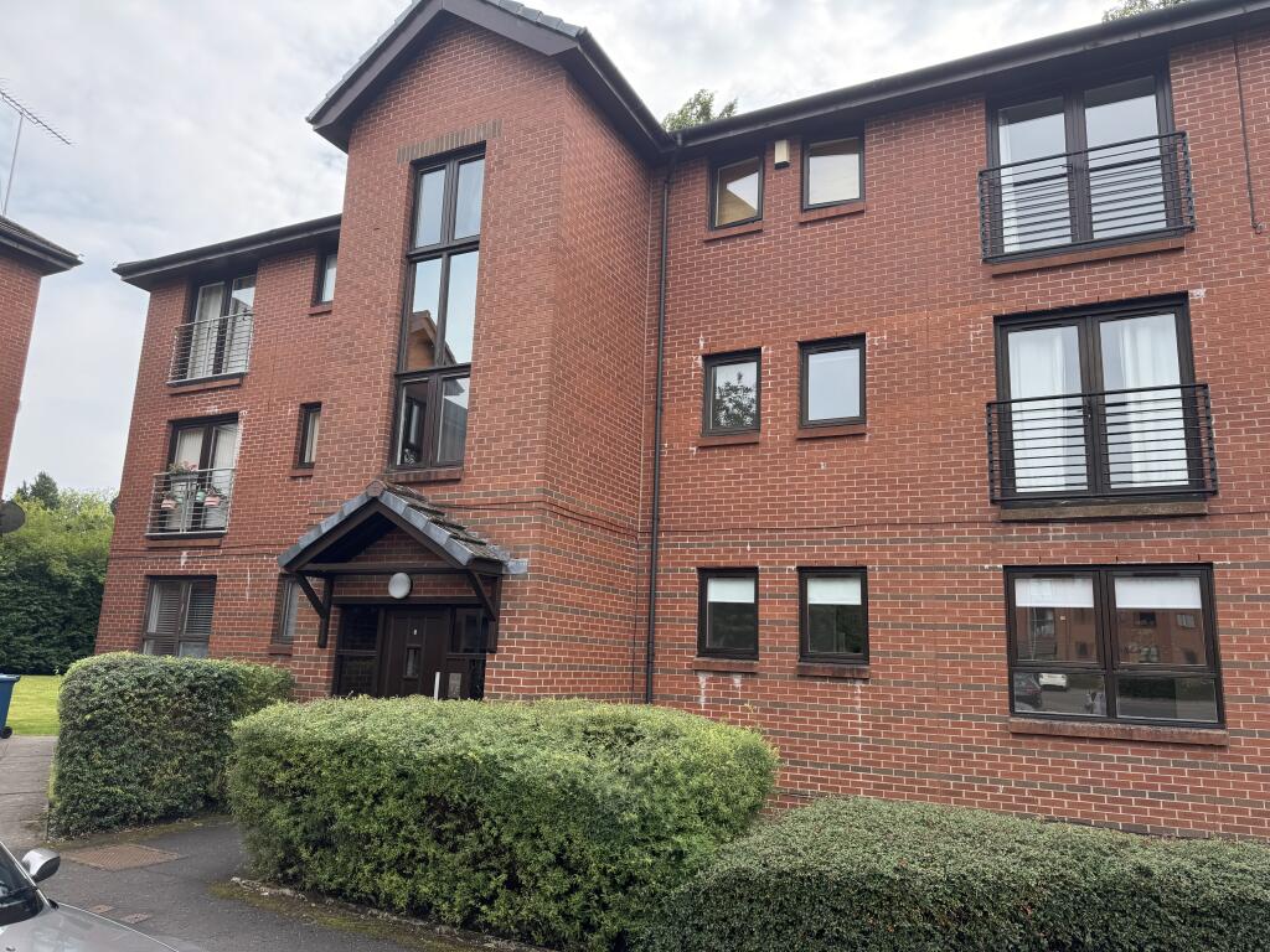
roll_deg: -2.0
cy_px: 476
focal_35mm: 24
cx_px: 635
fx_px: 881
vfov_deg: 56.8
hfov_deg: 71.6
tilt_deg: +11.0
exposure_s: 1/1026
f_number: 1.78
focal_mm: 6.76
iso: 80
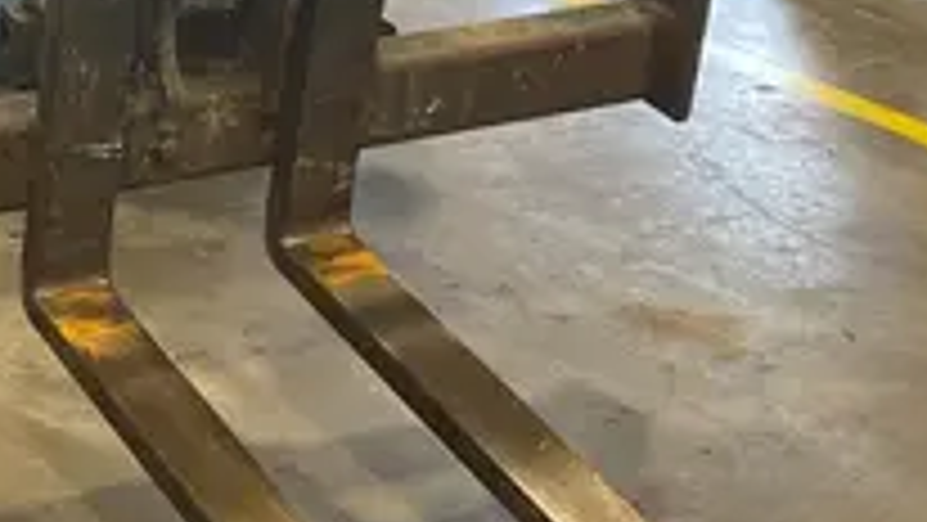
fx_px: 2483
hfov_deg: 20.4
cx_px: -32
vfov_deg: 11.7
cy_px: -115
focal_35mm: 101
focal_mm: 4.2
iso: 125
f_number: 1.6
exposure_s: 1/89
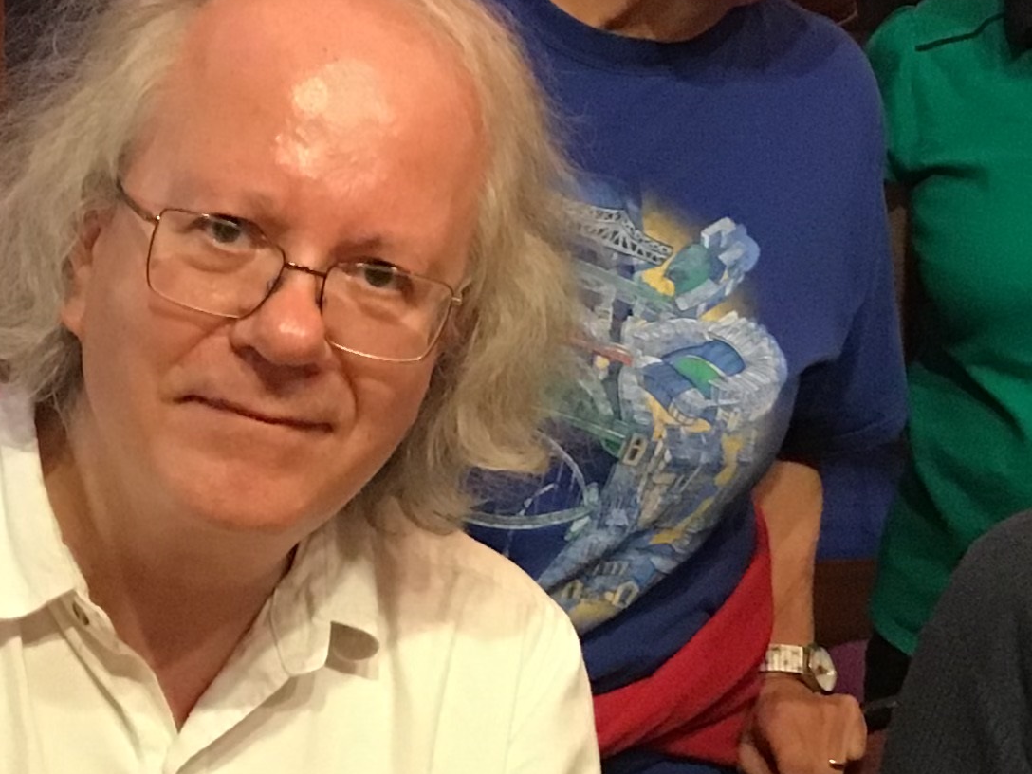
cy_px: 268
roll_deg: +1.4
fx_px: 2773
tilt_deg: -4.3
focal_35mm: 93
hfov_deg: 21.0
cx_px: 372
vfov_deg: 15.9
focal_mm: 3.3
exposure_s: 1/17
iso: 250
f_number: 2.4
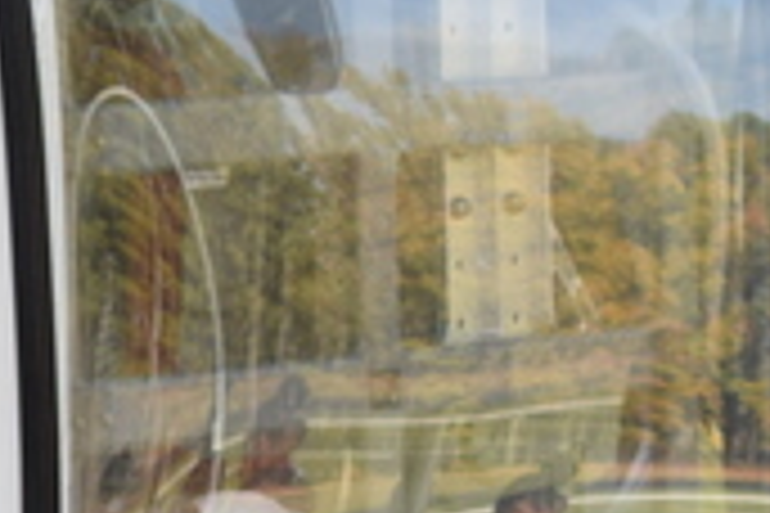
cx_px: -1207
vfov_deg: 3.2
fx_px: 9218
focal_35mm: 431
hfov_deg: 4.6
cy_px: 1087
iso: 400
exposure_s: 1/250
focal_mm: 48
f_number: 8
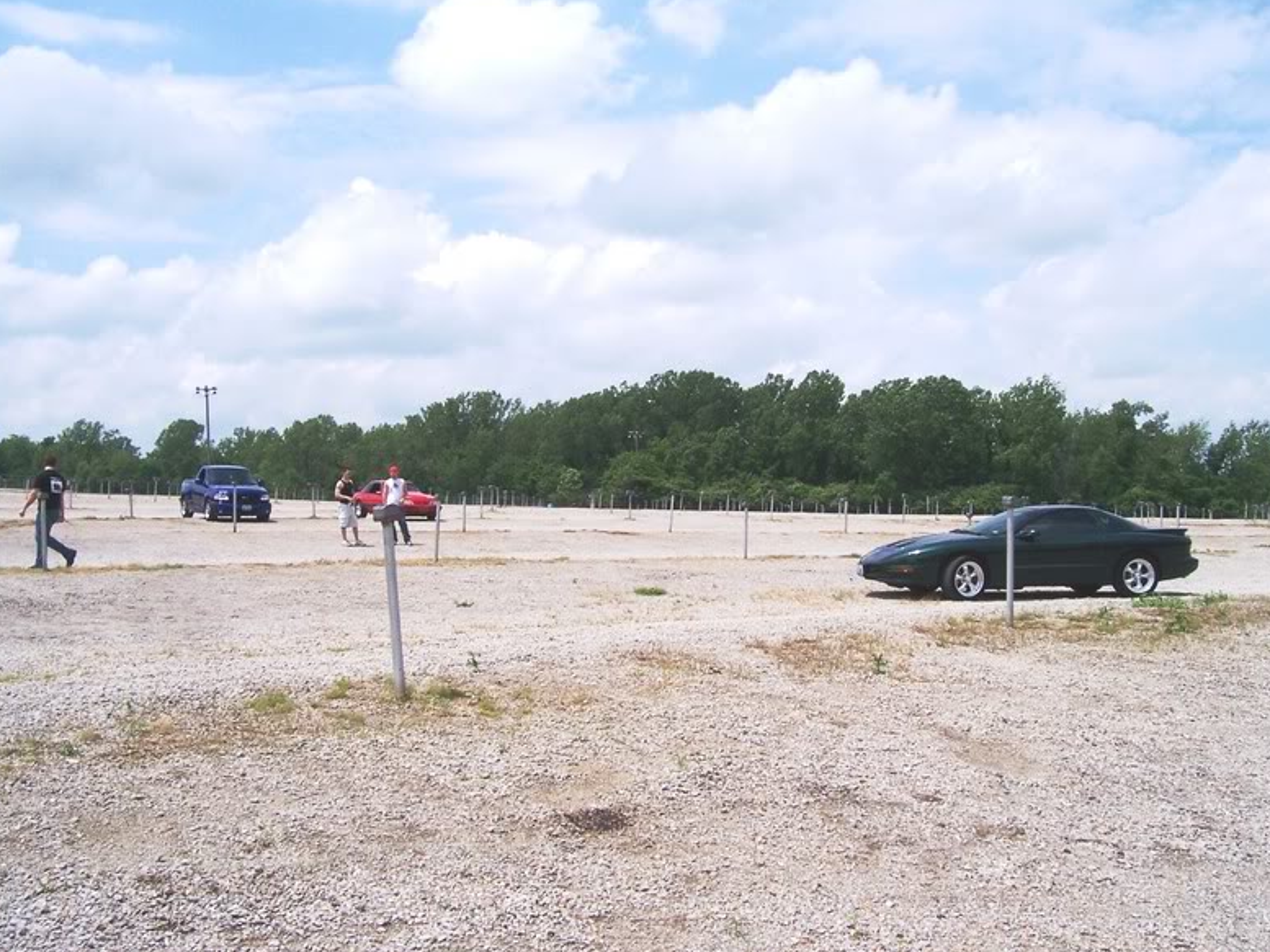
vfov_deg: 40.7
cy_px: 470
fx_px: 1284
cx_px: 636
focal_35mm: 35
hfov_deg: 52.6
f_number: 5.6
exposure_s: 1/1000
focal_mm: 5.6
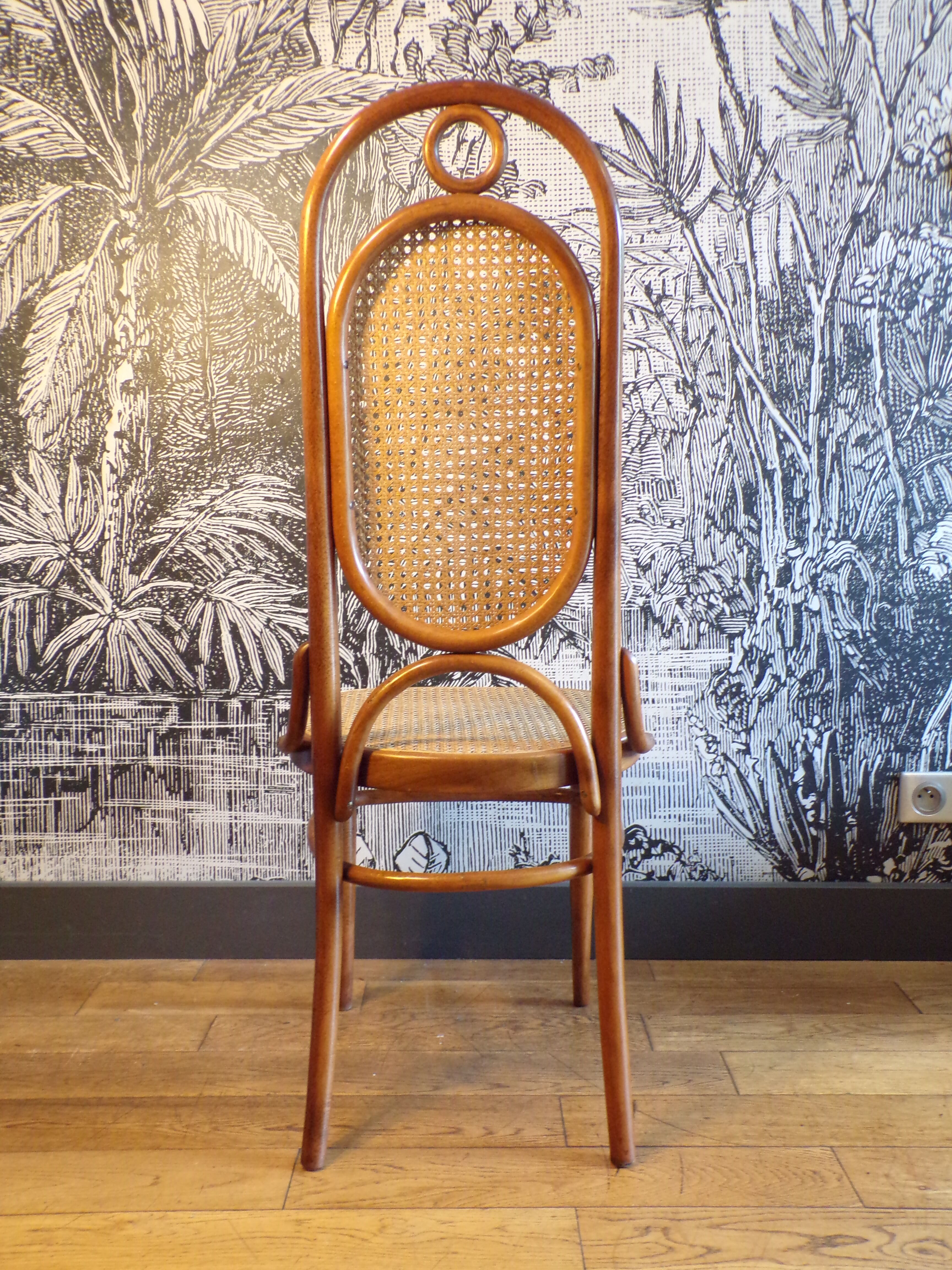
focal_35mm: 32
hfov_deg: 44.2
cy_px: 635
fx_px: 1173
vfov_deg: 56.8
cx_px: 476
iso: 381
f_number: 3.2
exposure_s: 1/17
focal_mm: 5.8
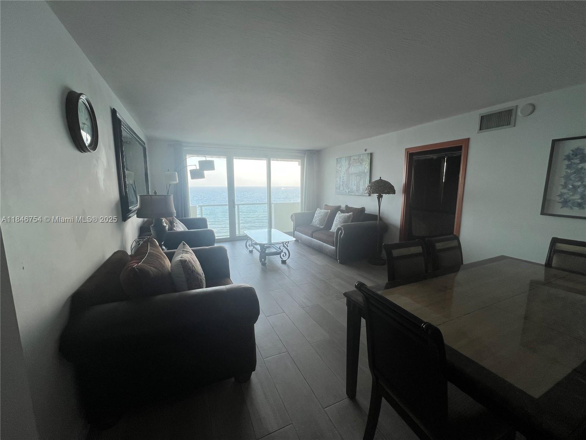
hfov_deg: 106.2
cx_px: 293
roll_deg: -0.4
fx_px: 220
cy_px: 220
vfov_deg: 89.9
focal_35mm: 13
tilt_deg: -9.1
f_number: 1.8
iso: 40
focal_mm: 1.57
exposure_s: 1/99
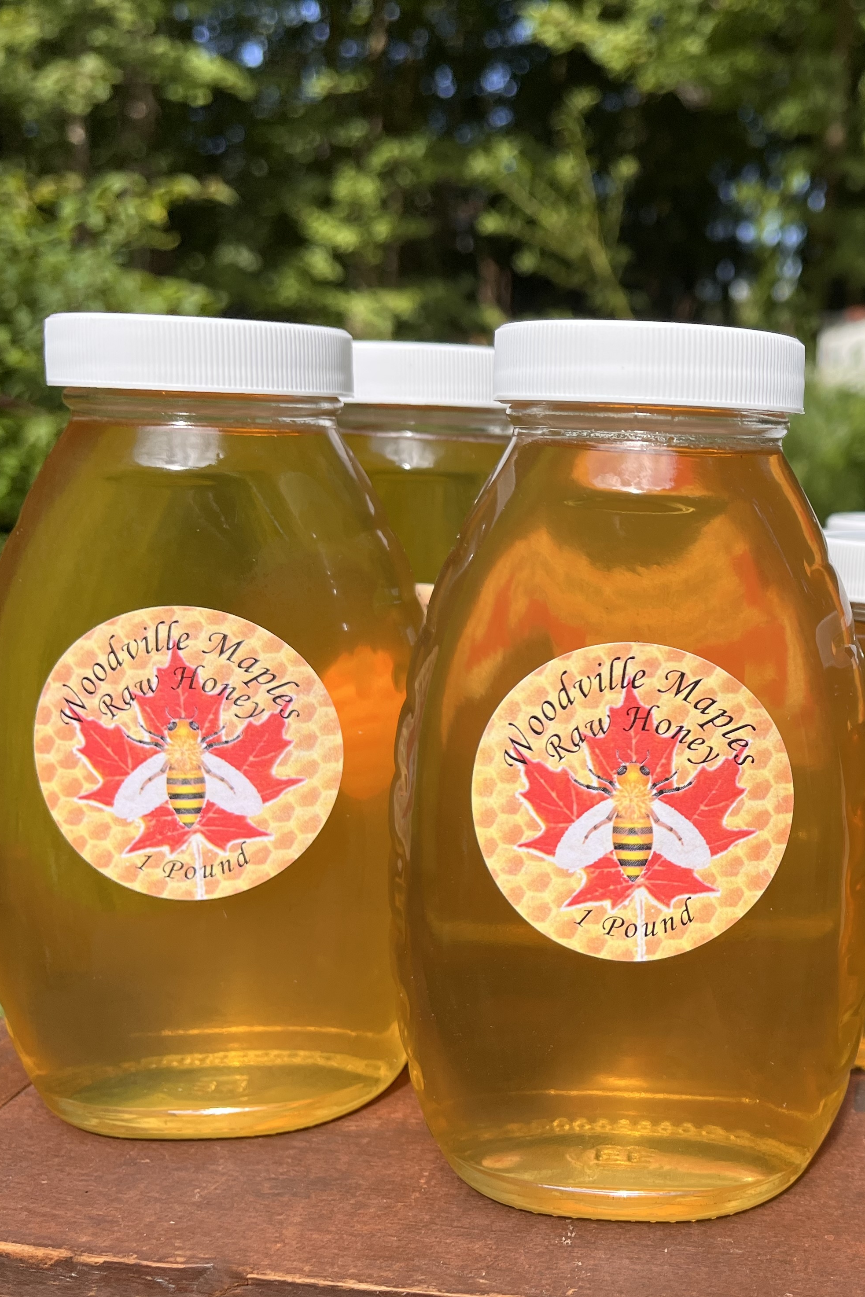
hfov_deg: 34.4
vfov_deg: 51.9
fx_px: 1333
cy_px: 665
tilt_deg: -9.8
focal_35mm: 37
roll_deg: -1.9
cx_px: 744
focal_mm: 5.1
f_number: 1.6
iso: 50
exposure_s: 1/1294
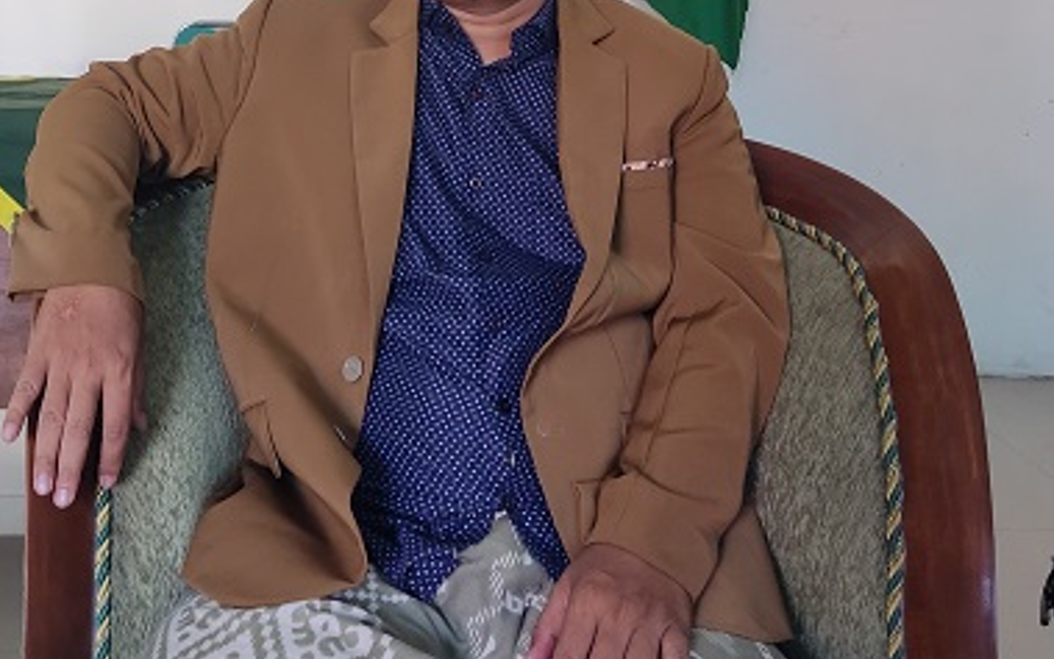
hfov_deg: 40.5
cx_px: 342
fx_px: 1408
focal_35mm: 49
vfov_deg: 25.0
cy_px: -15
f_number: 1.79
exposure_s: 1/50
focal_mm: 4.71
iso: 210
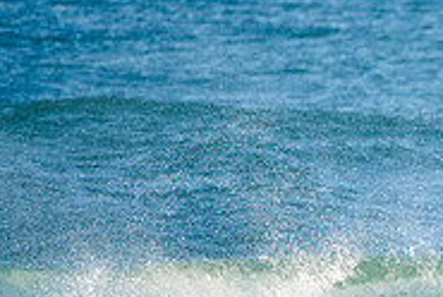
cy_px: 430
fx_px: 19301
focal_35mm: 1566
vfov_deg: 0.9
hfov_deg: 1.3
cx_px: 584
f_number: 5.6
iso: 320
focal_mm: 500
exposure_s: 1/1600
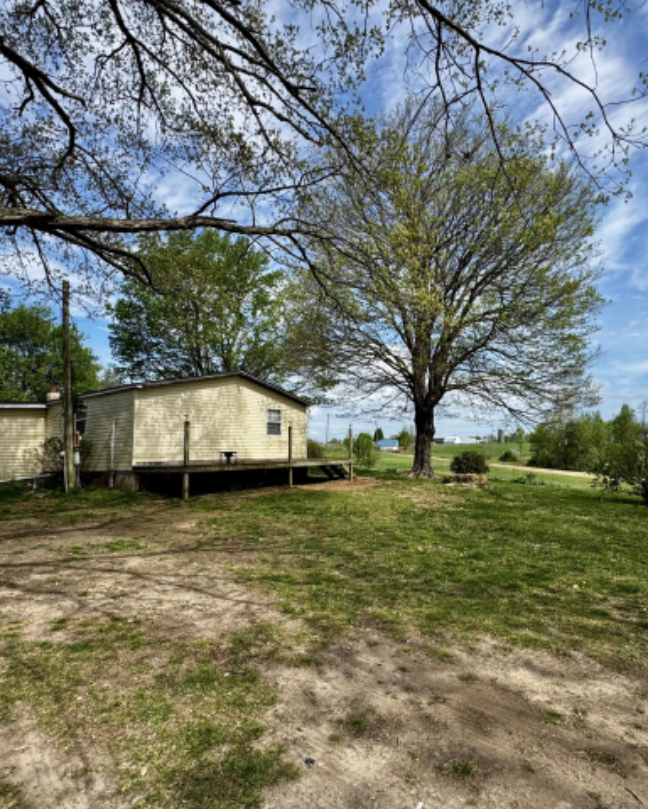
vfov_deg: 83.3
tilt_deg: +5.9
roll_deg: +1.0
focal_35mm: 19
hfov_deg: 70.3
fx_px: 455
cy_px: 406
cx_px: 379
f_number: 2.2
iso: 50
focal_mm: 2.22
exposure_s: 1/1709
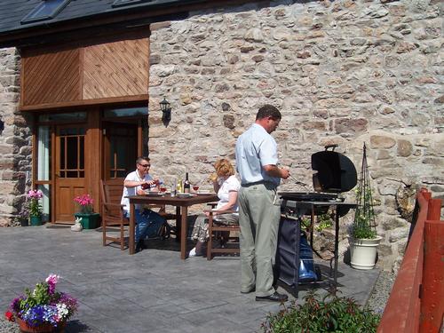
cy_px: 166
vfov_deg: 38.7
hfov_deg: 50.1
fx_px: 475
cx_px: 222
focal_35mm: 37
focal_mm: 5.6
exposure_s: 1/750
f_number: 5.6
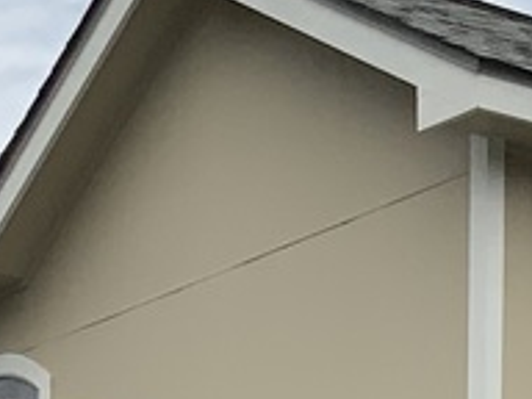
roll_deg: -0.8
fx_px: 3350
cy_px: 1128
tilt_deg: +2.7
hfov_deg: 9.1
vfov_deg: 6.3
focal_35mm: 218
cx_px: 158
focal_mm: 3
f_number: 1.8
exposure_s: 1/2227
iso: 16
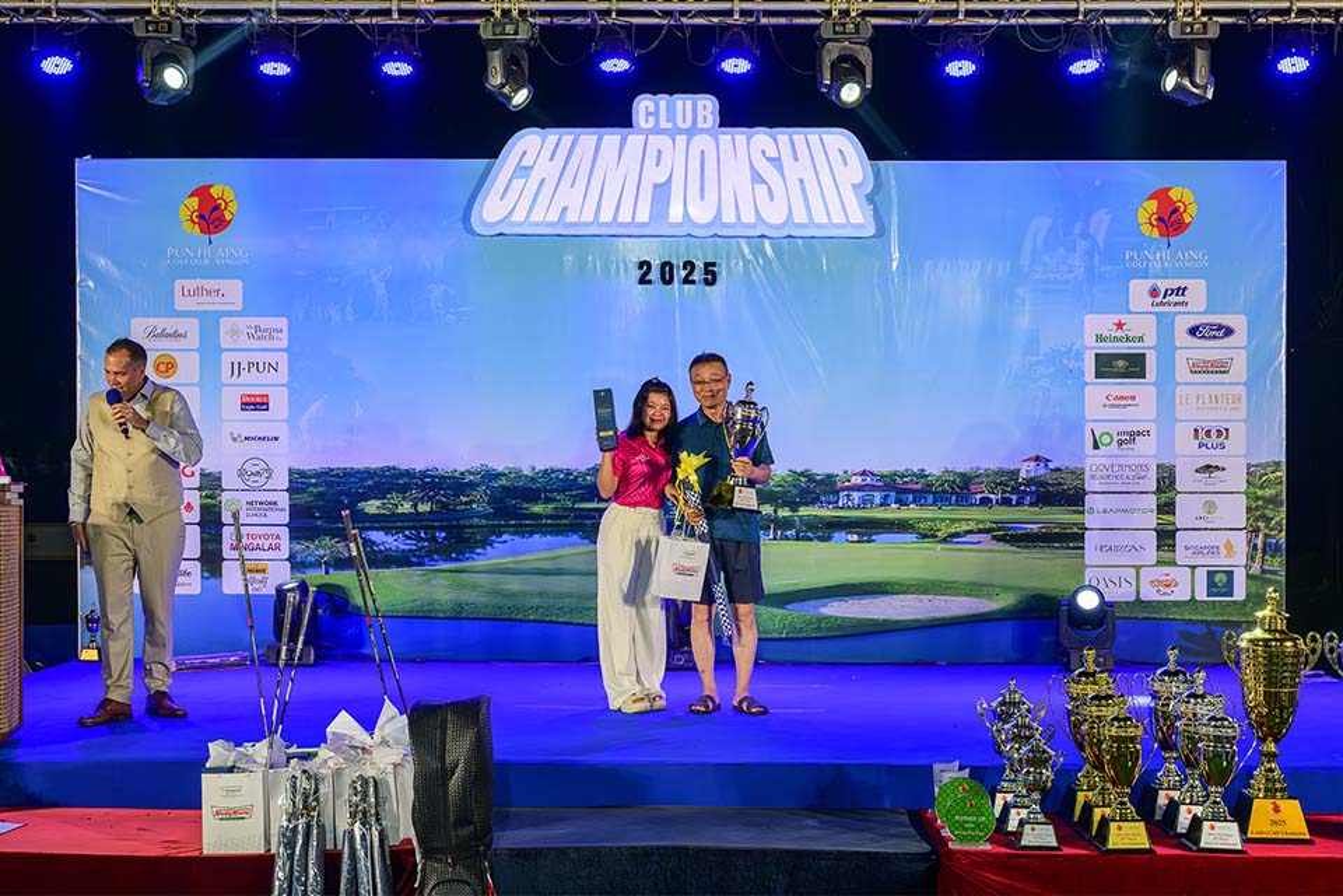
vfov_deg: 35.1
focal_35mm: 38
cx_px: 672
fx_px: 1418
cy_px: 448
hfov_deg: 50.7
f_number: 6.3
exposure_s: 1/250
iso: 2500
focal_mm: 38
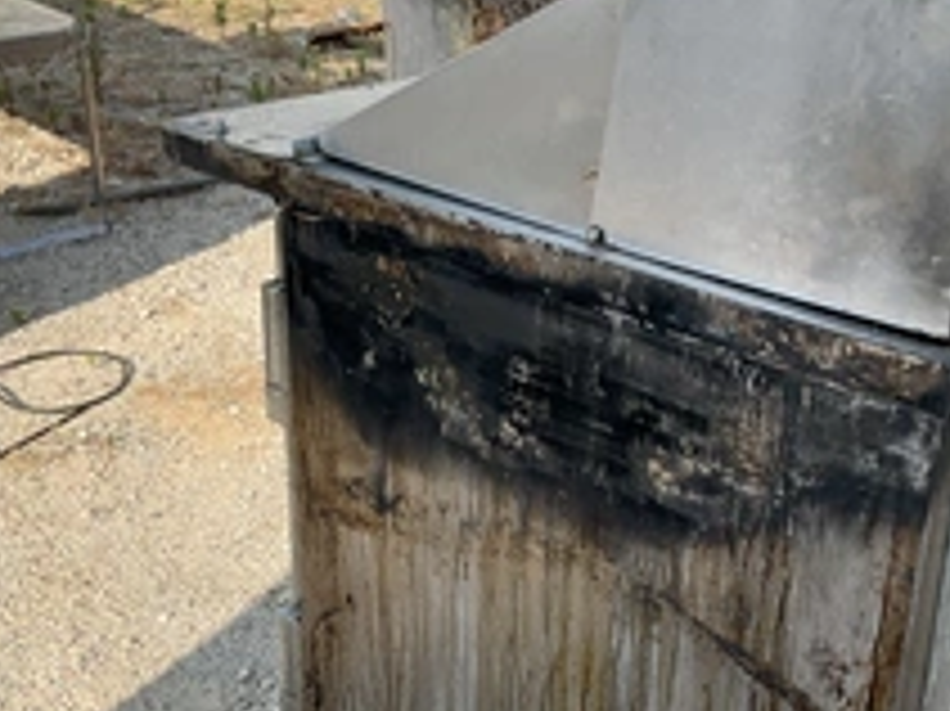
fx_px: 1509
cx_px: 666
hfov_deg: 34.5
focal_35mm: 55
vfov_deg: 26.4
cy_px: 464
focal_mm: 3
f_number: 1.8
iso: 25
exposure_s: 1/556
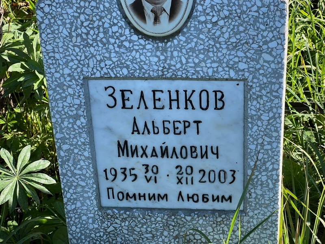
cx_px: 162
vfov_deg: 19.1
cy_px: 122
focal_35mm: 77
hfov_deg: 25.3
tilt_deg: -32.3
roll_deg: +1.7
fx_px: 723
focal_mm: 9
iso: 32
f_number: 2.8
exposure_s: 1/167
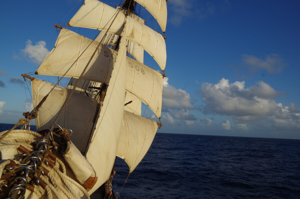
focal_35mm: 27
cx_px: 150
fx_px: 225
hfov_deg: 67.5
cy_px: 100
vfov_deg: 47.7
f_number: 7.1
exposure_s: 1/320
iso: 100
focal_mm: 18
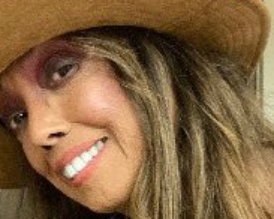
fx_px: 518
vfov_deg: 22.9
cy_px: 216
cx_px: 96
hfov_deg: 29.4
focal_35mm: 64
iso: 640
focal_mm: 2.71
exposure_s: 1/24
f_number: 2.2
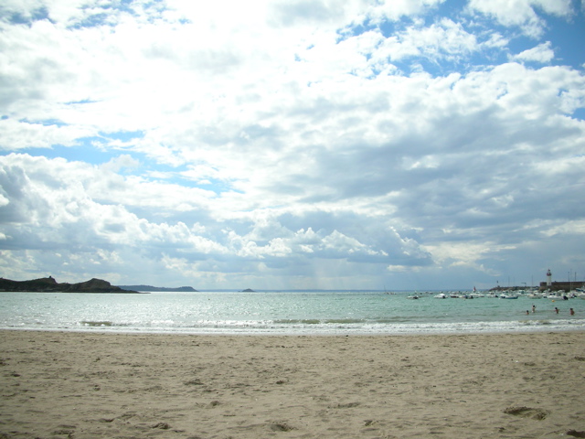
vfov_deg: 40.7
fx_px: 591
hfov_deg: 52.6
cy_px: 220
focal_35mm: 35
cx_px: 292
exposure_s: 1/250
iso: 50
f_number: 8.5
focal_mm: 5.8
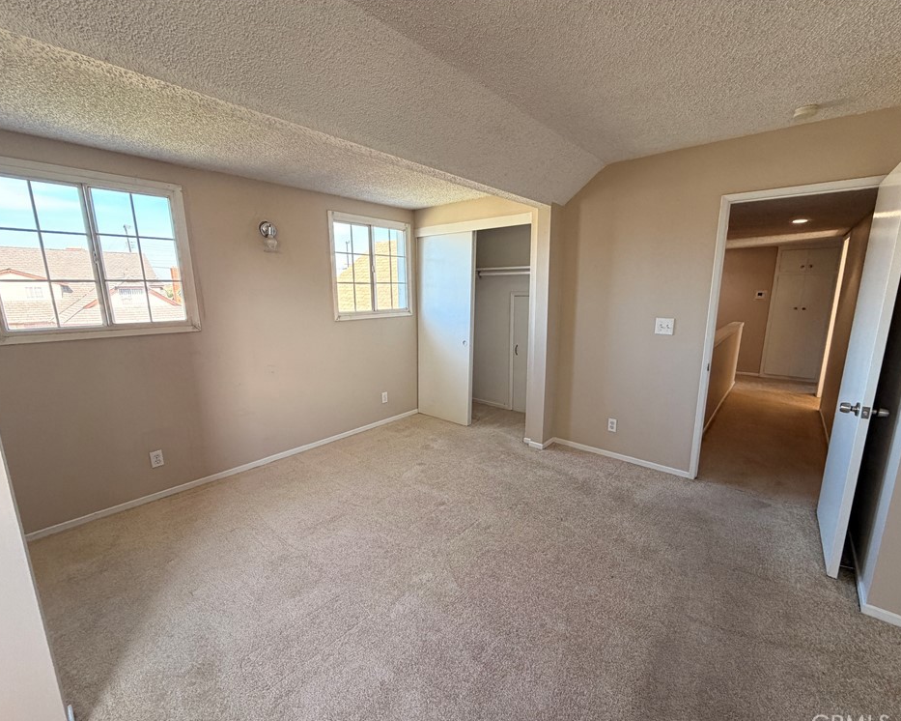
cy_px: 366
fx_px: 400
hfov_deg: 96.8
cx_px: 465
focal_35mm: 15
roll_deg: +0.6
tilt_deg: -10.5
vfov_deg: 84.0
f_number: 2.2
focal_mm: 2.22
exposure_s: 1/121
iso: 200
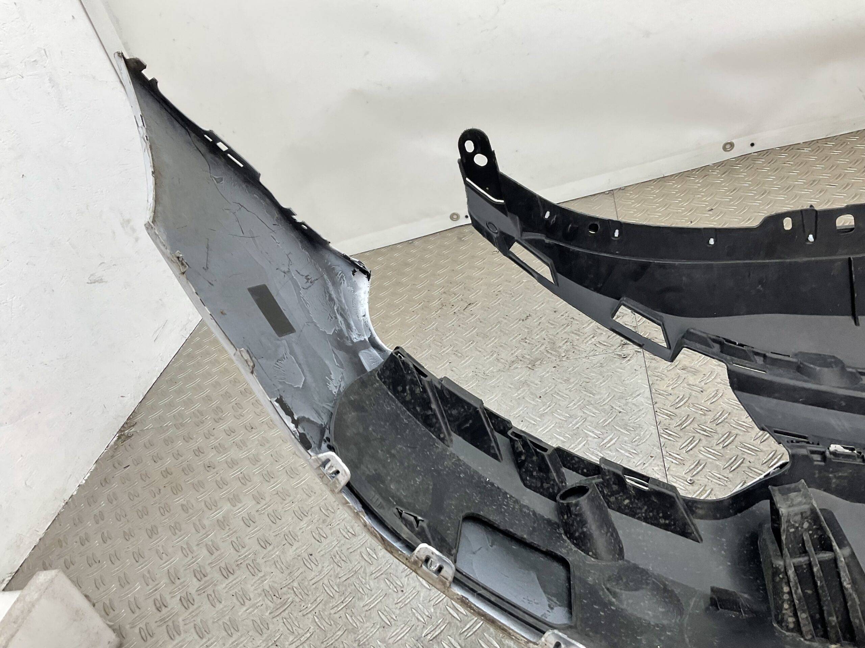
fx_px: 725
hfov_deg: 61.7
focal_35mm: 29
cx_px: 432
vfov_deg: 48.2
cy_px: 324
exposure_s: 1/120
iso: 32
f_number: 1.8
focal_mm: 3
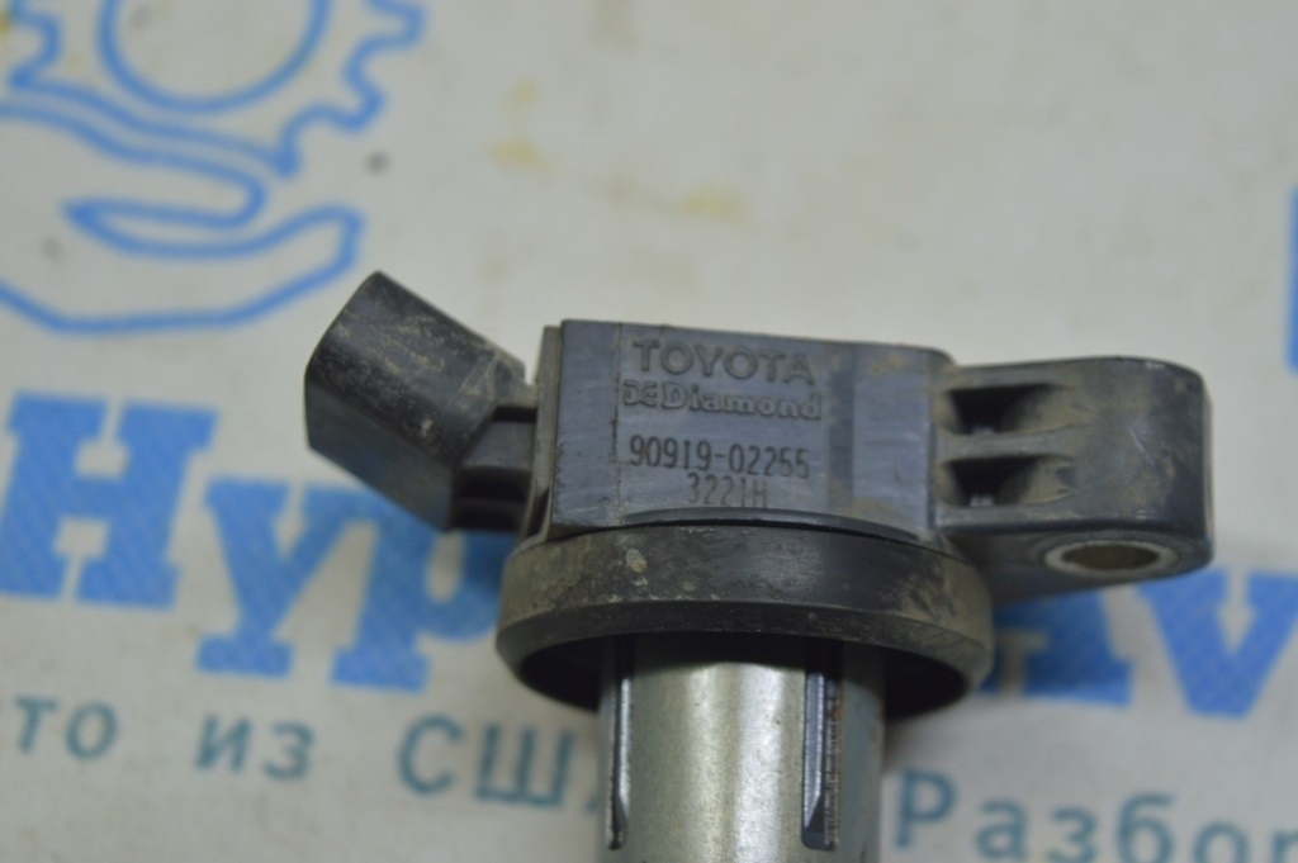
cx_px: 649
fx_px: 2594
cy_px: 432
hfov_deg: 28.1
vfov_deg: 18.9
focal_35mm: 72
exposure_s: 1/40
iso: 400
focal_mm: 48
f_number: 5.6
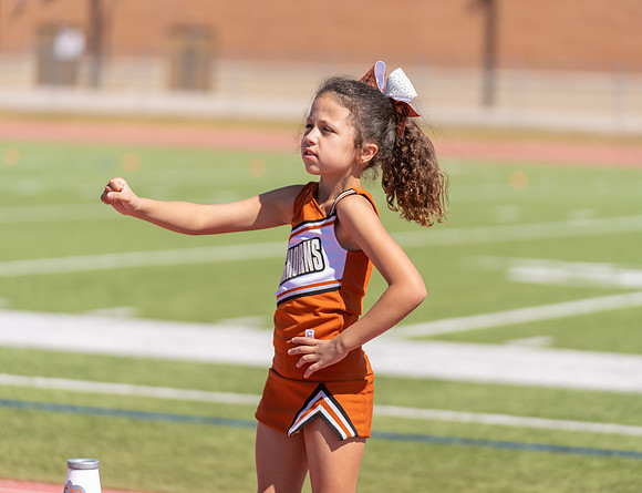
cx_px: 334
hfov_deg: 11.6
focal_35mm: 170
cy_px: 211
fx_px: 3174
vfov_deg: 8.9
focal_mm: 135
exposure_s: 1/2000
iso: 100
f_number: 2.8
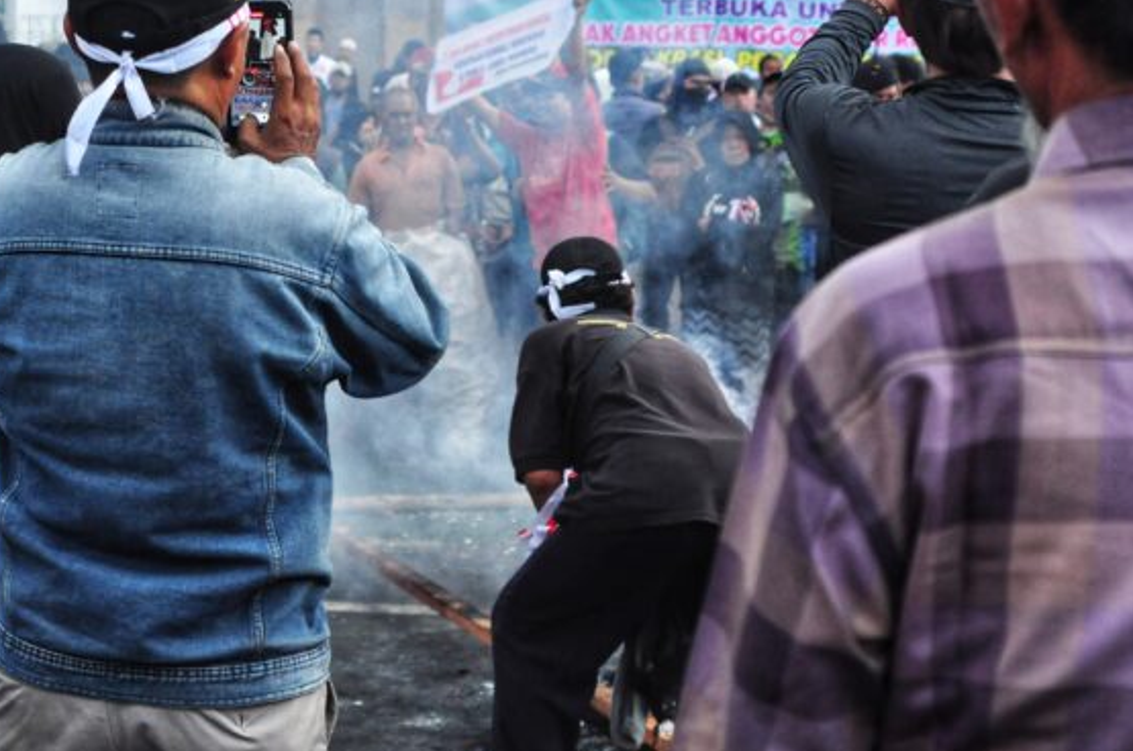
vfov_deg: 18.6
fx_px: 2284
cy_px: 273
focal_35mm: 73
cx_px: 496
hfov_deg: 27.8
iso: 1000
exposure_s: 1/320
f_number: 3.5
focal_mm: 35
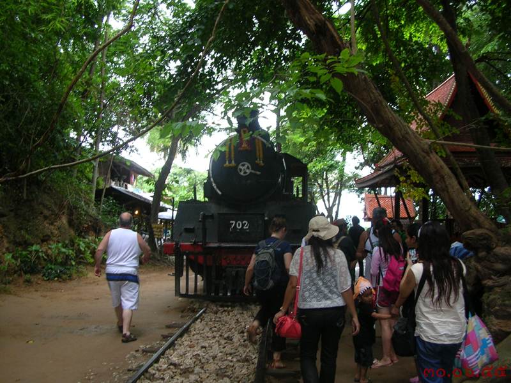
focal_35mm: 35
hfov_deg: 52.7
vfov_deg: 40.7
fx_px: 516
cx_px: 256
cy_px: 192
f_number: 2.8
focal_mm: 5.8
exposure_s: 1/30
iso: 53
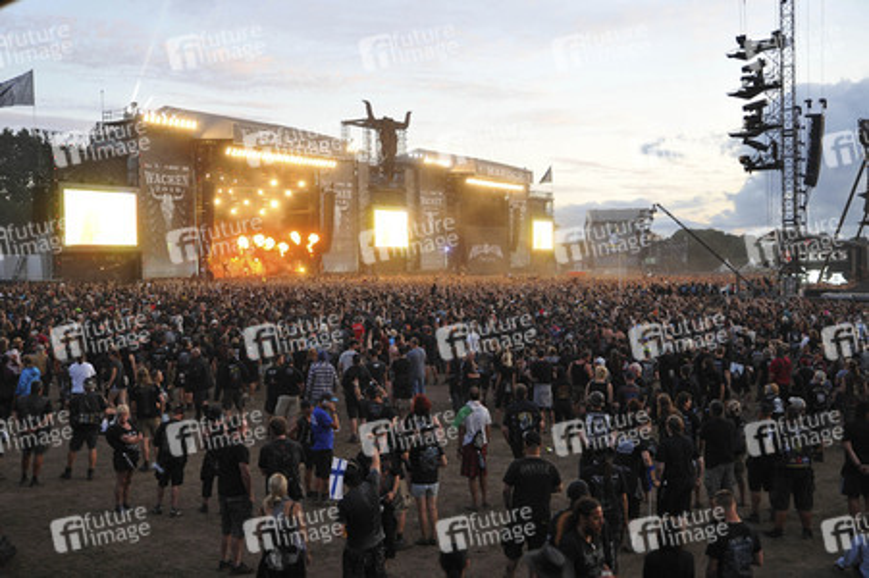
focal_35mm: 40
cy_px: 289
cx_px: 434
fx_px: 965
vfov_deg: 33.4
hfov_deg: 48.5
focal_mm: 40
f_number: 3.2
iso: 1000
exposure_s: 1/250
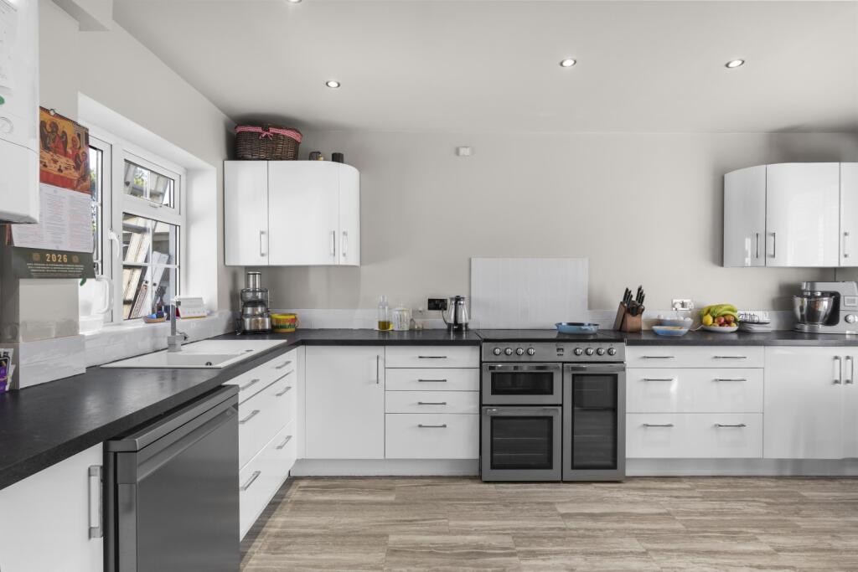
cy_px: 286
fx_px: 417
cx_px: 429
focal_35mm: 18
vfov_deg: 68.9
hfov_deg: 91.6
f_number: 7.1
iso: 320
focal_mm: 17.5
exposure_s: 1/2.5
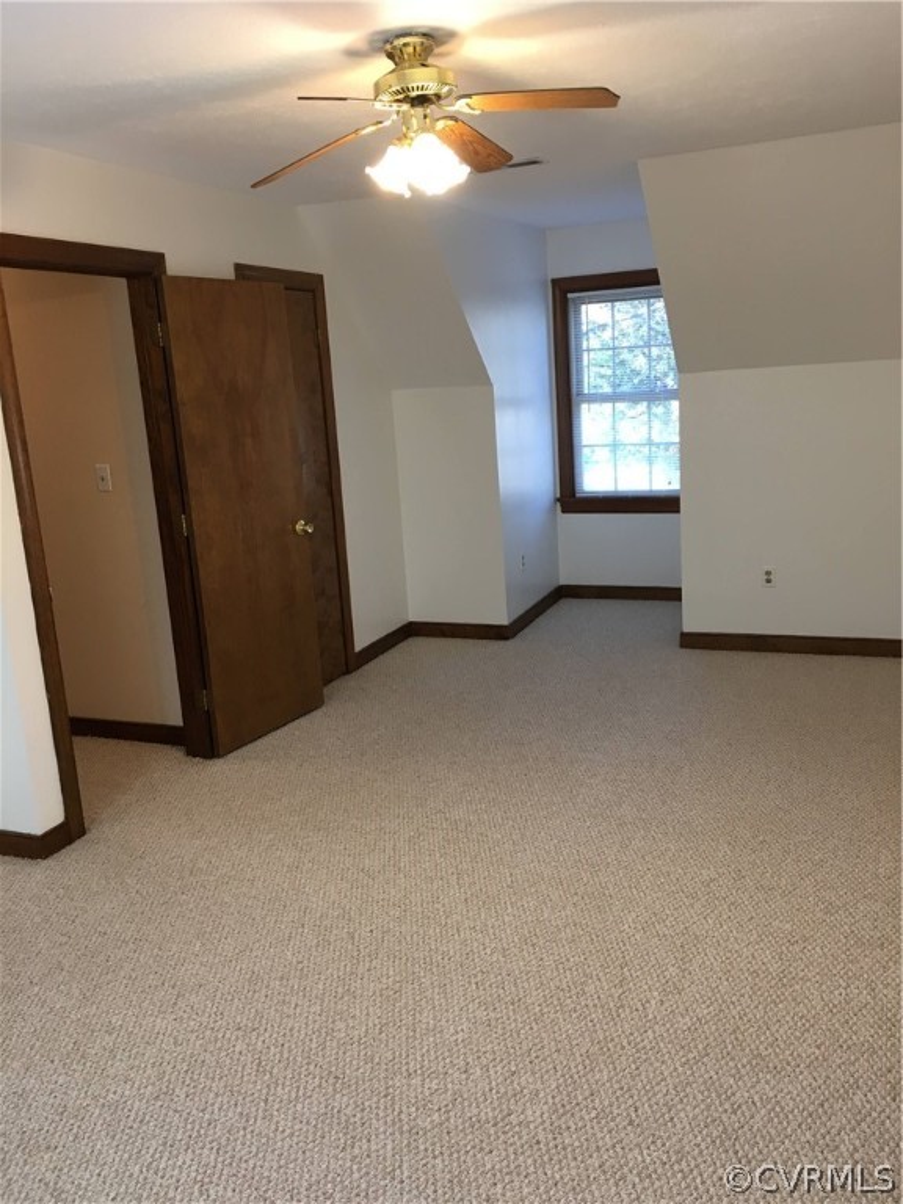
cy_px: 602
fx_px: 1009
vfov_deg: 61.7
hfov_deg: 48.2
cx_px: 452
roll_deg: +3.9
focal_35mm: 29
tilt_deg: -14.0
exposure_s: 1/30
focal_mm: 4.15
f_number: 2.2
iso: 64
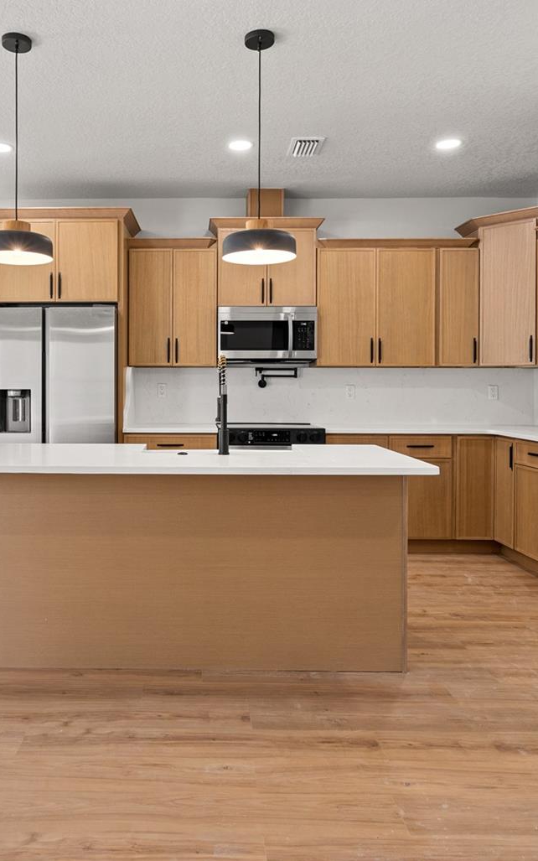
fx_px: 633
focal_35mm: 27
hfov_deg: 45.4
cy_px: 420
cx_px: 183
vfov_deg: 68.4
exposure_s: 1/10
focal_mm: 17
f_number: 7.1
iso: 250
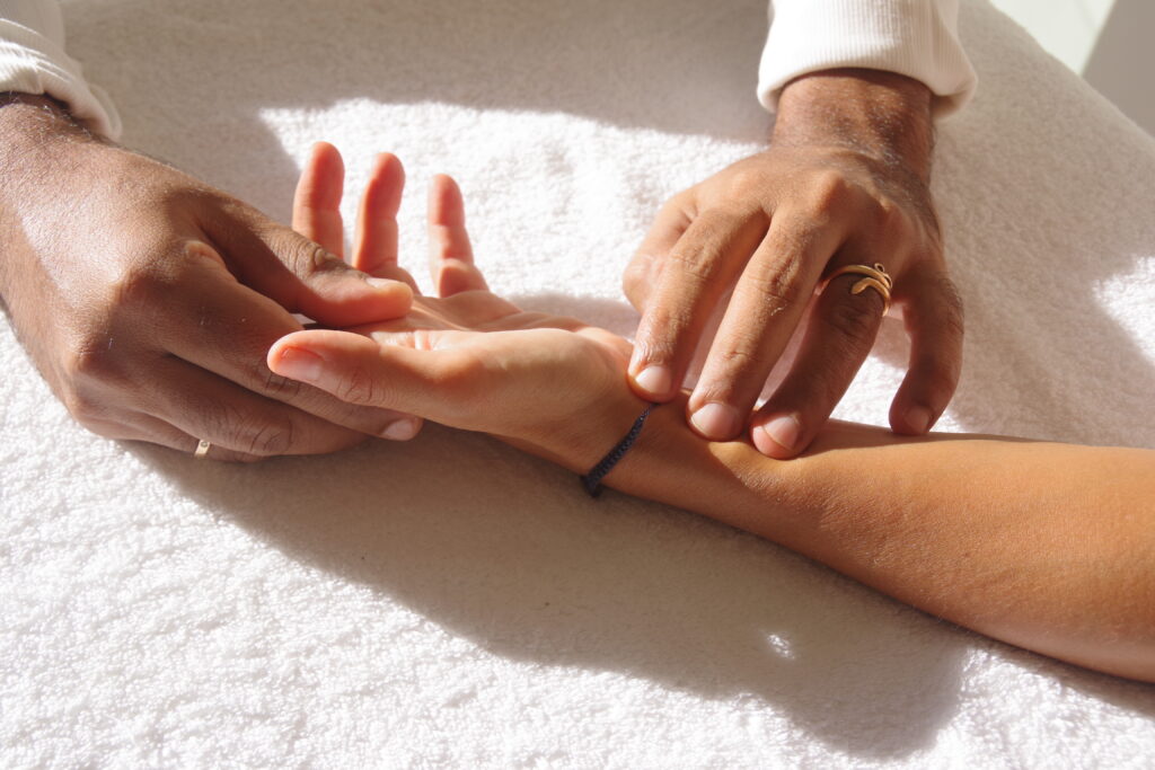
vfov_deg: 31.9
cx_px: 578
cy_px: 385
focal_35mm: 42
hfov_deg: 46.4
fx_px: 1348
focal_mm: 28
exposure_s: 1/250
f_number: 8
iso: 200
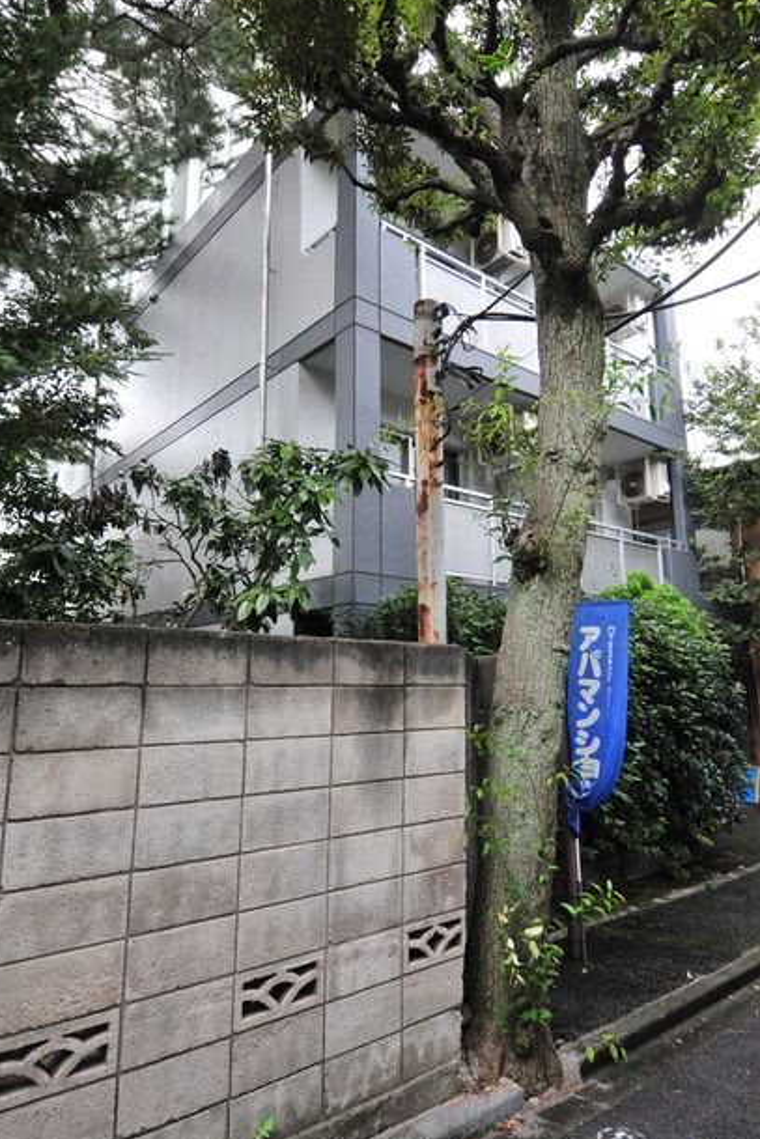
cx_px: 367
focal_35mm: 22
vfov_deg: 78.6
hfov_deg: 57.2
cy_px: 555
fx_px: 696
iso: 1000
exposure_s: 1/500
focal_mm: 14
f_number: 11
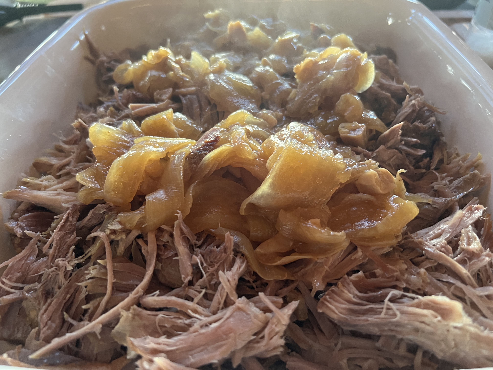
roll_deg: +3.5
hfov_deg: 67.3
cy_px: 185
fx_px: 370
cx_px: 246
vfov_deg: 53.1
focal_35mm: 26
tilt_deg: -43.3
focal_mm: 5.7
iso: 500
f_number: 1.5
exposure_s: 1/60
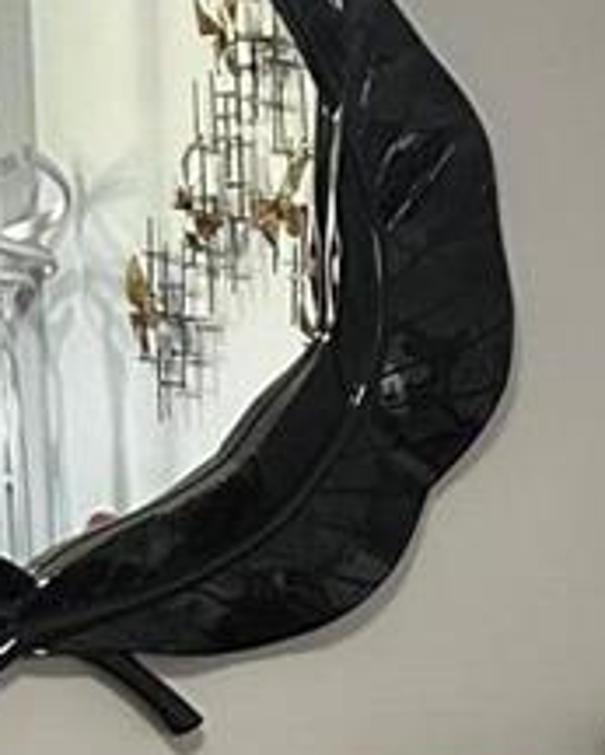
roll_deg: -1.6
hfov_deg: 10.5
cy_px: 1388
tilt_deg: -19.6
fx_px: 3154
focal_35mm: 141
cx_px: 937
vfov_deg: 12.4
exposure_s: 1/60
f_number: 1.5
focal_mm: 5.7
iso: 500
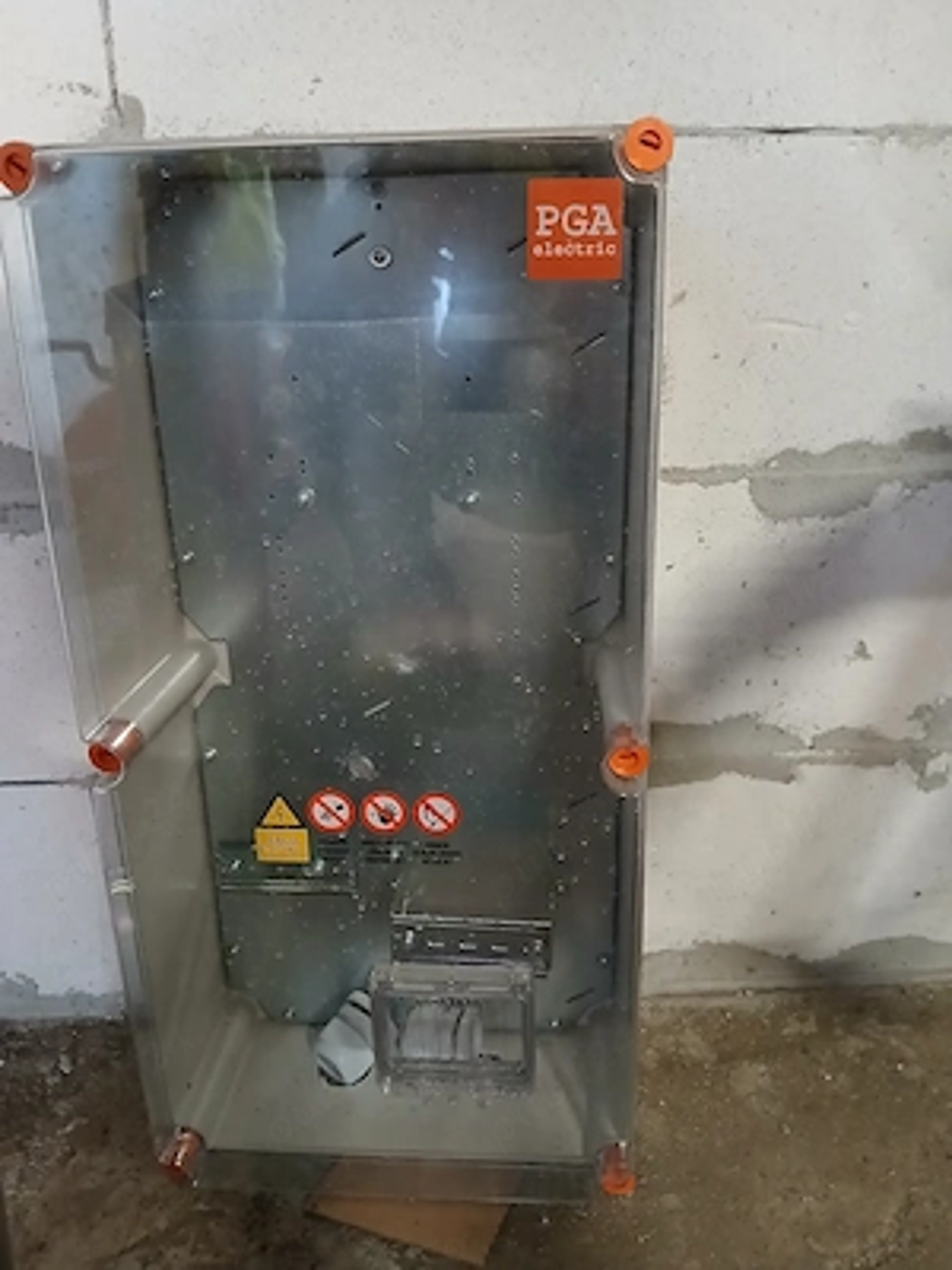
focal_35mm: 26
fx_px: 953
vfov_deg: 67.3
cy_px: 635
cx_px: 476
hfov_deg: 53.1
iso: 500
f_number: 1.8
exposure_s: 1/20
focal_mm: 3.98
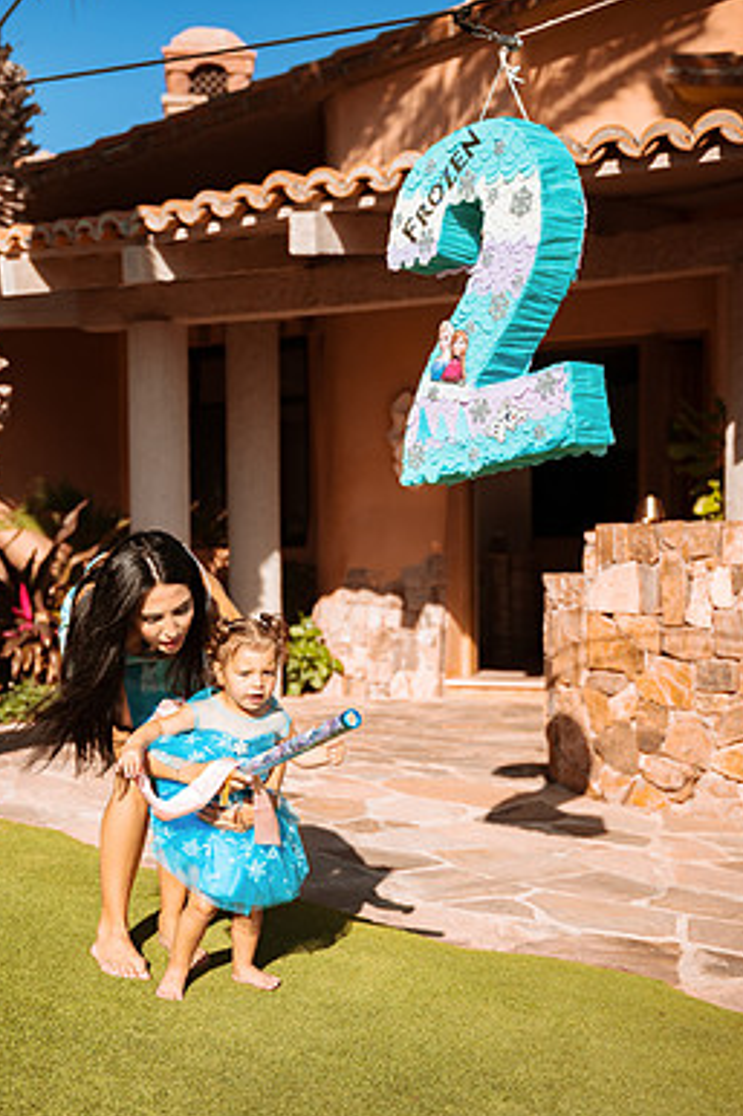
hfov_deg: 27.5
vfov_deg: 40.3
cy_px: 590
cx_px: 321
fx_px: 1518
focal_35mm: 49
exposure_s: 1/5000
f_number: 2.8
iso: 100
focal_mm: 42
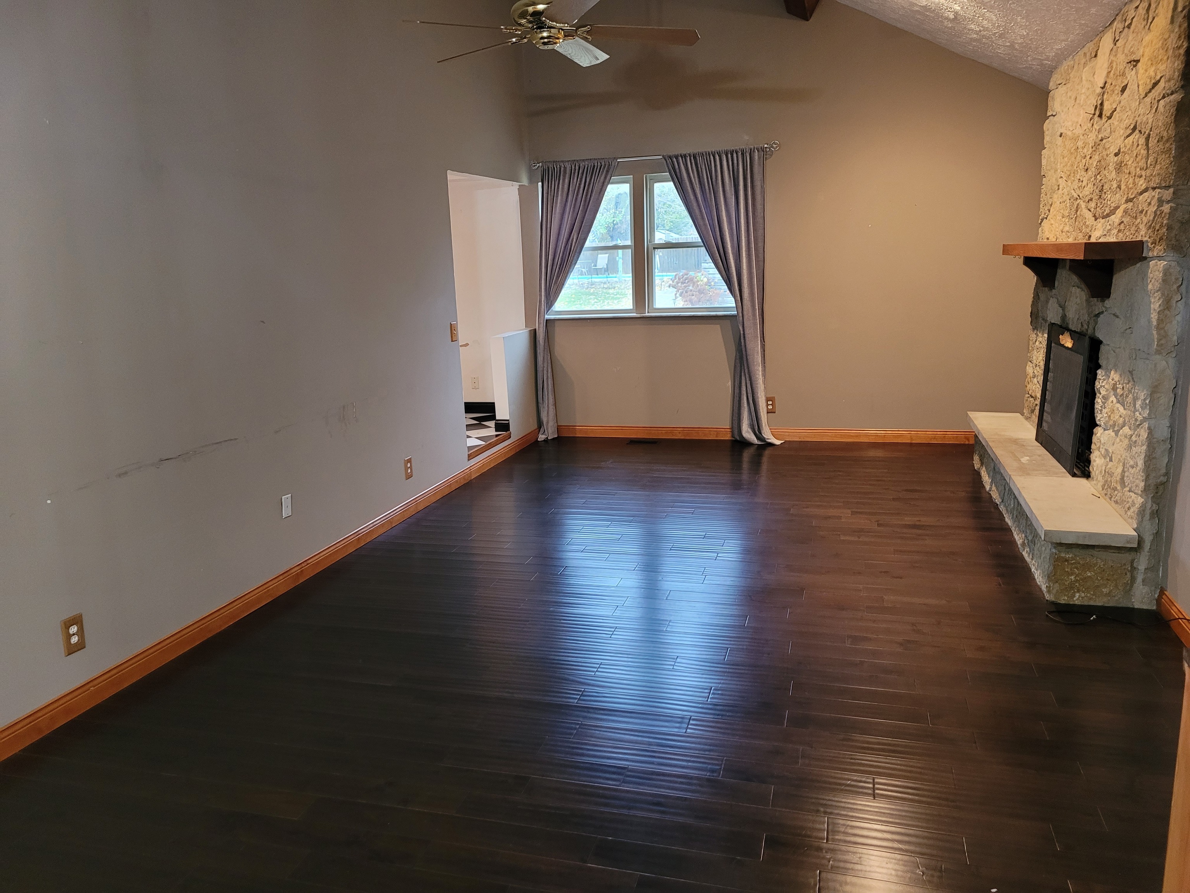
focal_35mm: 26
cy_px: 446
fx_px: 894
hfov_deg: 67.3
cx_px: 595
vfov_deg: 53.1
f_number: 1.8
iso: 400
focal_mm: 5.4
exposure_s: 1/40
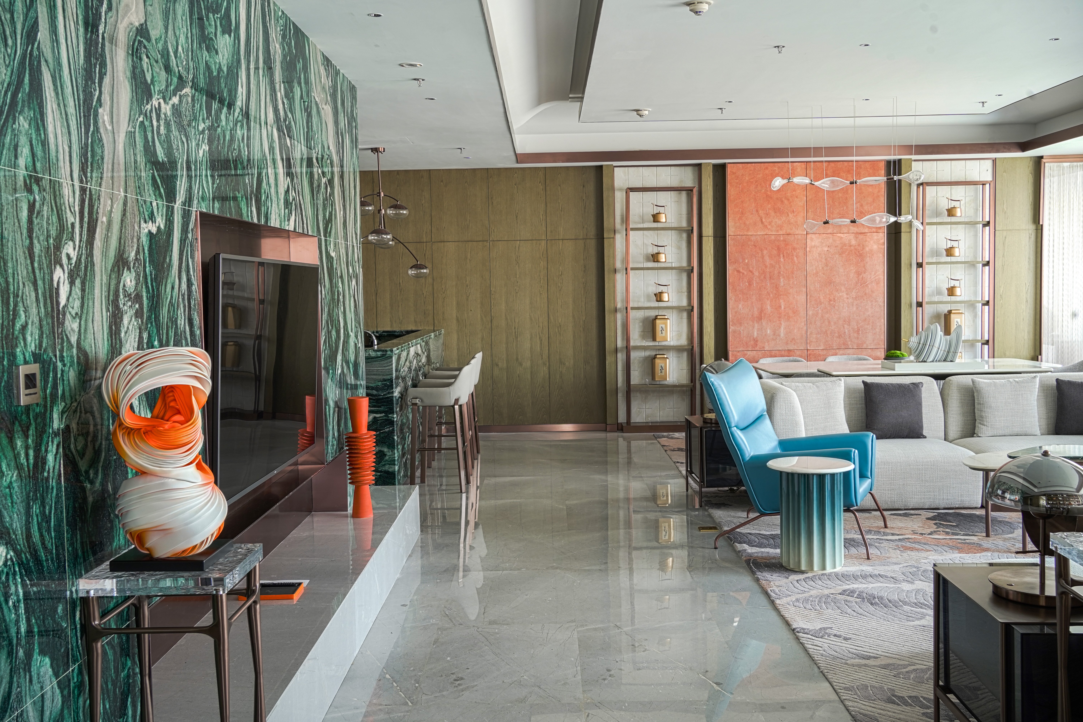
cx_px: 542
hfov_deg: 54.4
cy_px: 361
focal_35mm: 35
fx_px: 1053
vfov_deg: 37.9
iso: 250
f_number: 10
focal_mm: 35
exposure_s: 1/5
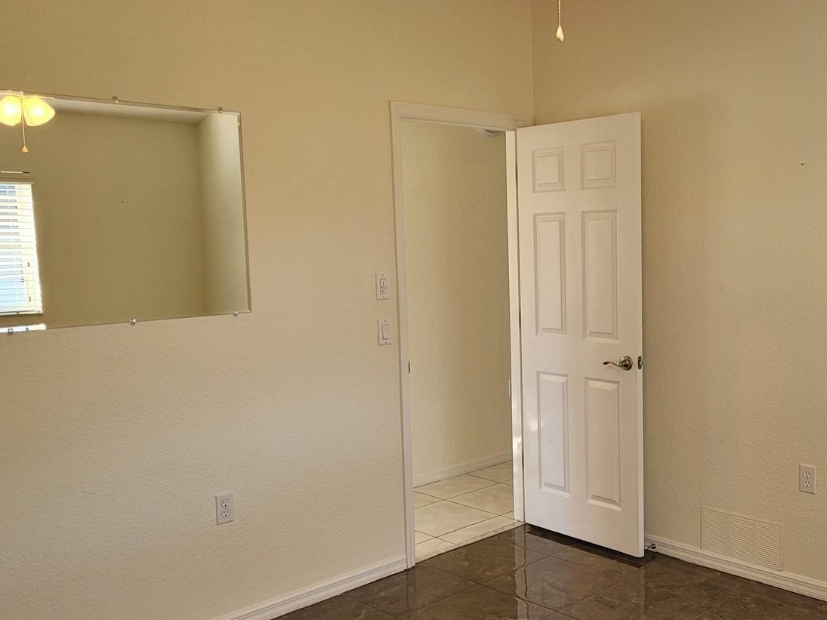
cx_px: 548
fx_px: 908
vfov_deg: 37.7
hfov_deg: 48.2
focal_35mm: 38
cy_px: 318
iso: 200
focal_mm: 5.4
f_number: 1.8
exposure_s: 1/120
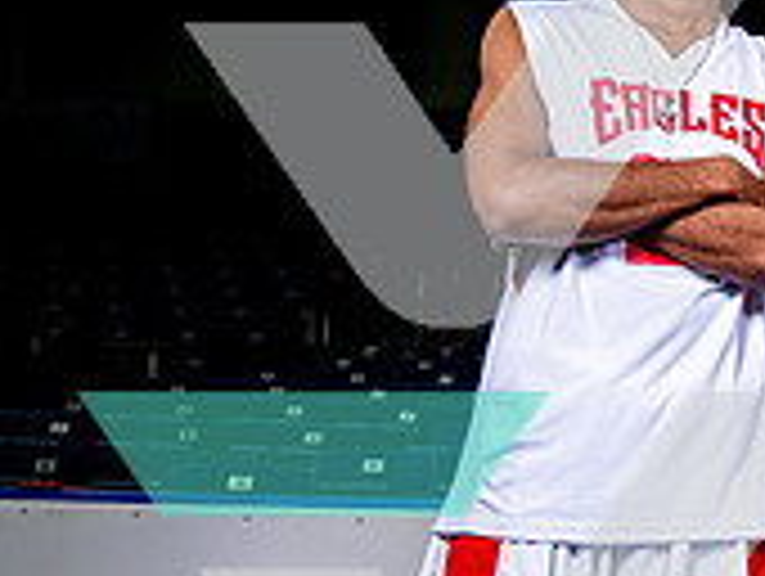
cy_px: 632
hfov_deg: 19.8
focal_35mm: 82
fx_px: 1815
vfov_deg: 17.4
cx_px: 1224
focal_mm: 25
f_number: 8
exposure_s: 1/125
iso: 160
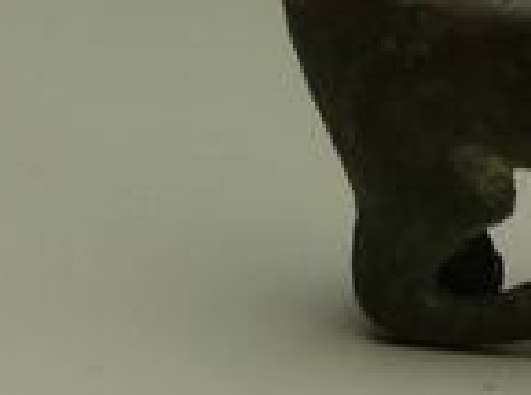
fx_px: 7681
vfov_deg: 2.9
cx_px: 645
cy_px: -40
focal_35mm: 502
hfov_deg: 3.9
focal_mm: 21.8
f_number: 4
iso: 200
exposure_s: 1/250
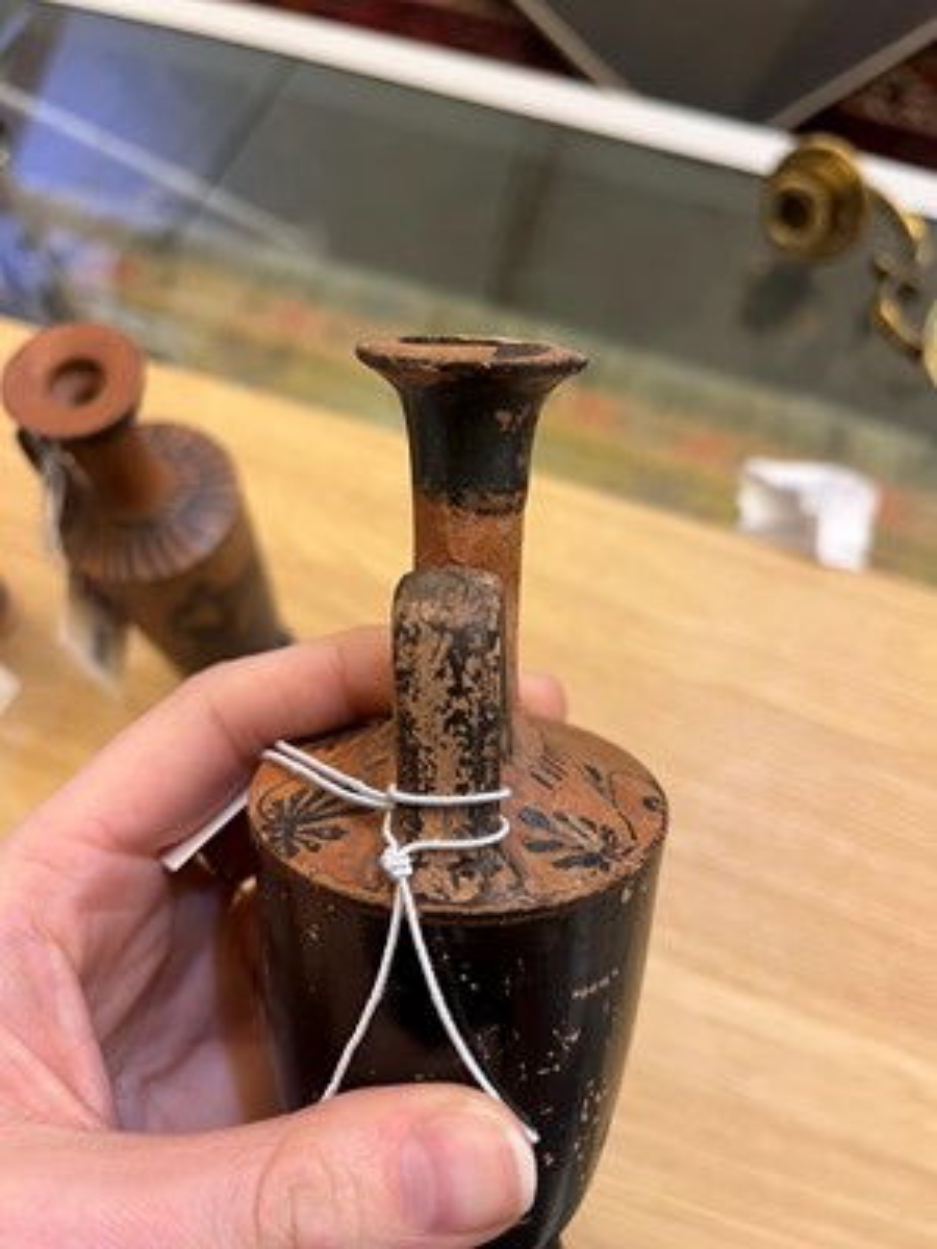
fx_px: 938
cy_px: 624
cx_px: 468
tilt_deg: -65.2
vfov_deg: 67.3
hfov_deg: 53.1
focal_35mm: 26
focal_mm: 5.1
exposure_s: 1/50
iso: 125
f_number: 1.6
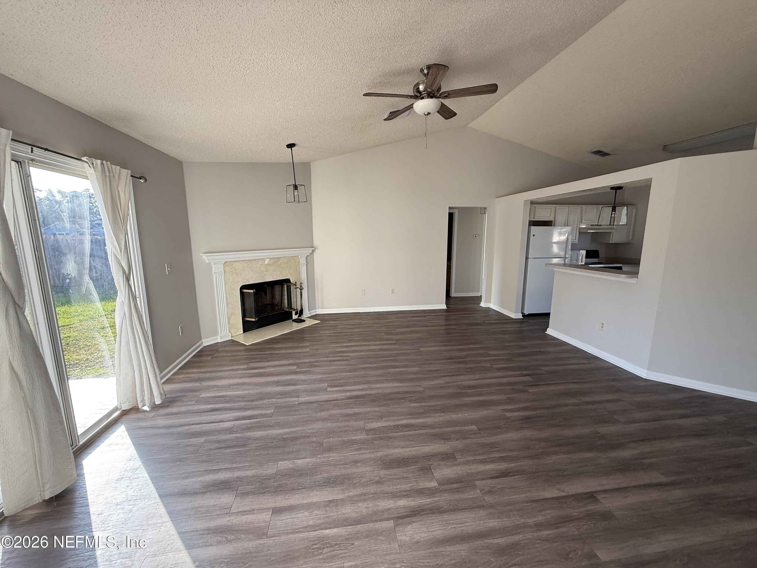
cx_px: 378
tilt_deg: -8.7
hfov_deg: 102.1
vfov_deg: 85.7
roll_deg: +0.1
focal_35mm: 14
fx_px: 306
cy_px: 284
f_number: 2.2
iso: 64
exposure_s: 1/100
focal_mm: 2.22
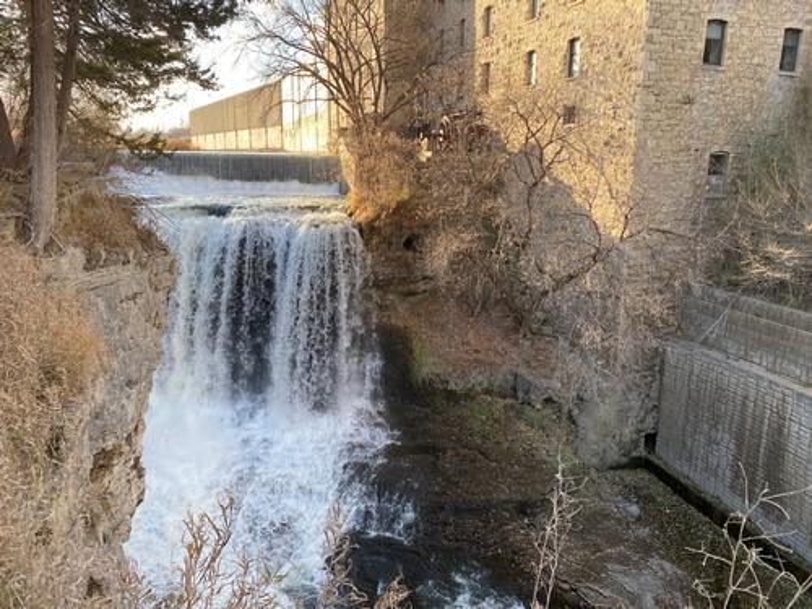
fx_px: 610
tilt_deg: -12.4
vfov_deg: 53.1
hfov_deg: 67.3
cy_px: 304
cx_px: 406
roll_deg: -1.2
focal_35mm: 26
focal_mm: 4.25
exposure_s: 1/284
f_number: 1.8
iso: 32
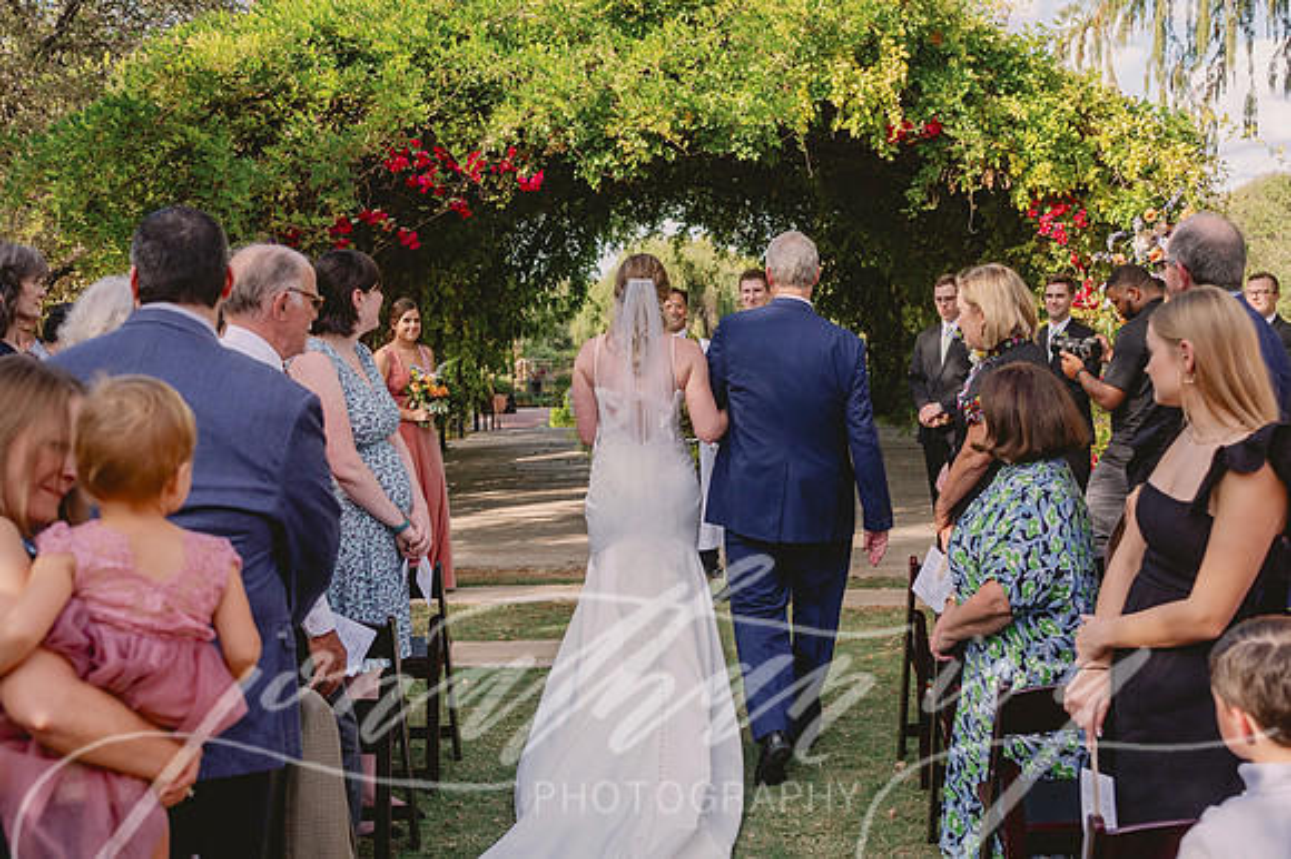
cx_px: 691
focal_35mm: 42
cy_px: 356
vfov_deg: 31.7
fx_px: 1510
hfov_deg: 46.3
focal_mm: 24
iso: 125
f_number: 2.8
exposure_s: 1/4000
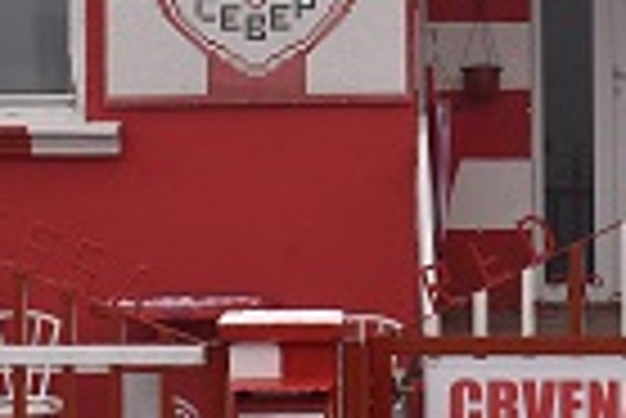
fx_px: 2628
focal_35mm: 151
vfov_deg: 9.0
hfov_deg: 13.4
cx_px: 599
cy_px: -63
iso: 320
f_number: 8
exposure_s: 1/250
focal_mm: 20
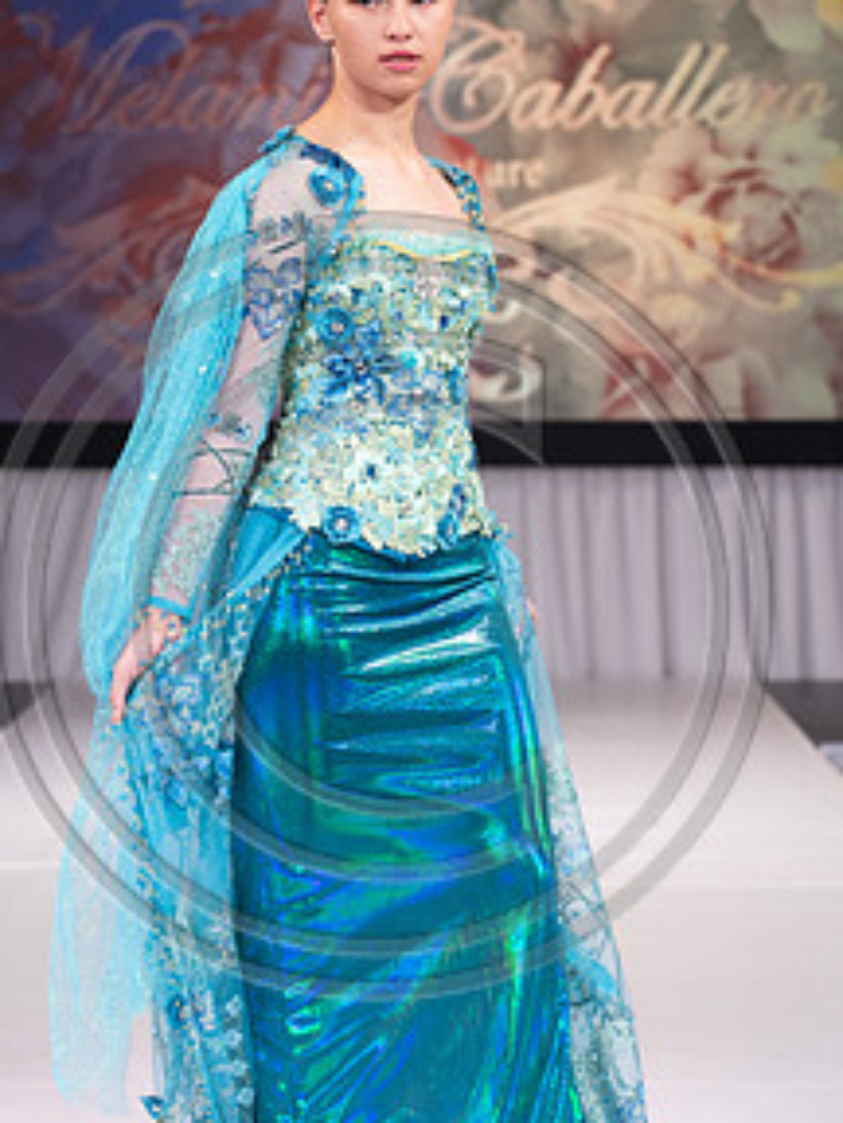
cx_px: 377
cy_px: 604
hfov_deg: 10.7
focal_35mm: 138
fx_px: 4481
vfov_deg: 14.3
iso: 2000
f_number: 5.6
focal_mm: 92
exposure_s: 1/400
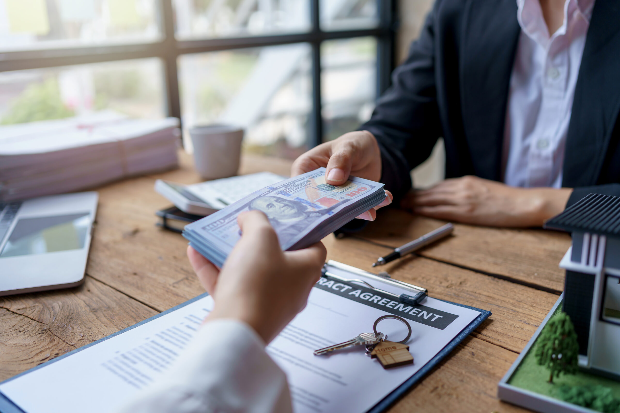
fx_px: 603
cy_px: 206
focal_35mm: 35
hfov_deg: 54.4
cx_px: 310
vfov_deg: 37.9
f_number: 2.8
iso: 125
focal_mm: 35
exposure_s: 1/250
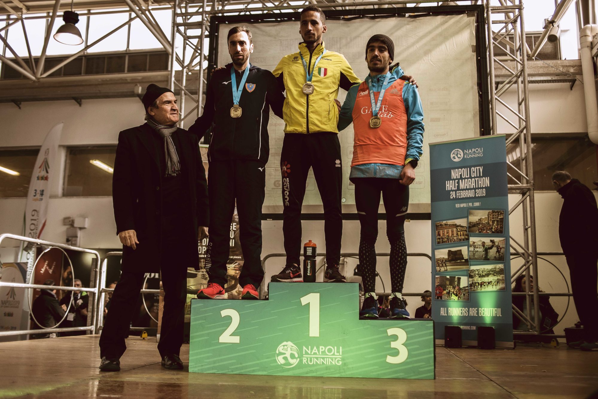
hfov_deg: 54.4
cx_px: 299
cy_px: 200
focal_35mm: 35
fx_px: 582
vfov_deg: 37.9
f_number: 2.8
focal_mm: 35
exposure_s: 1/400
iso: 800
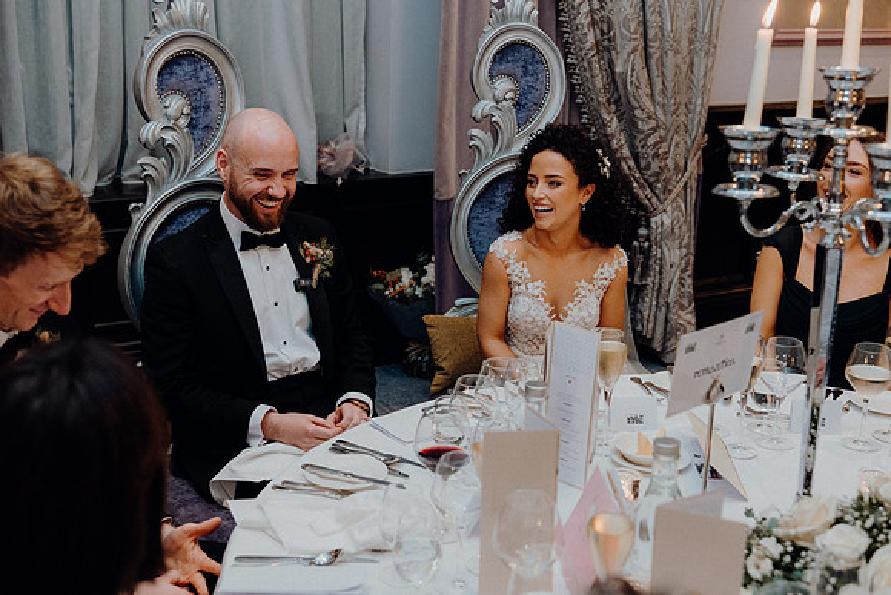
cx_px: 446
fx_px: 1139
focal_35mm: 46
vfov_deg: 29.3
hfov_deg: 42.7
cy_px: 298
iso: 2500
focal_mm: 46
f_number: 3.5
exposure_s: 1/160
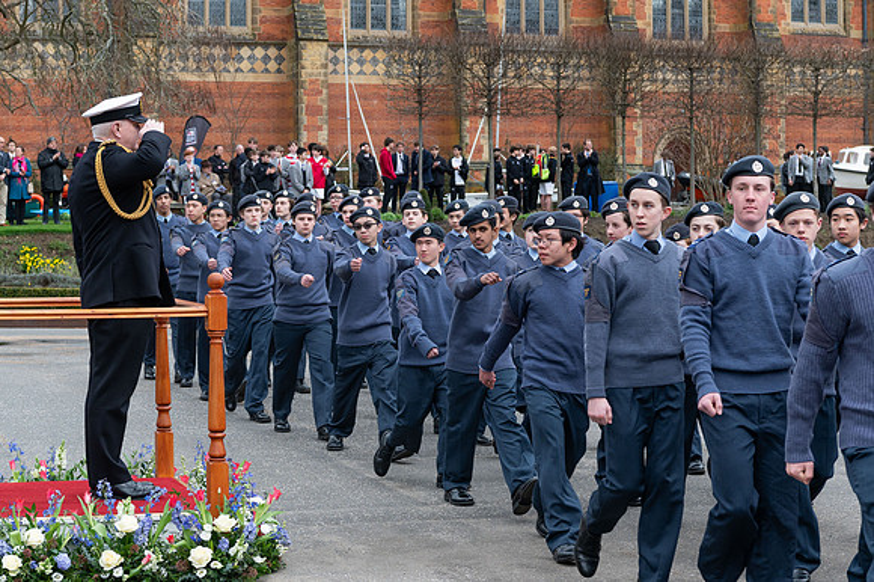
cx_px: 379
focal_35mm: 81
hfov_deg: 25.0
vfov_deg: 16.8
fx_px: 1966
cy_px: 285
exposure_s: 1/400
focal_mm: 70
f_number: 8
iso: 640
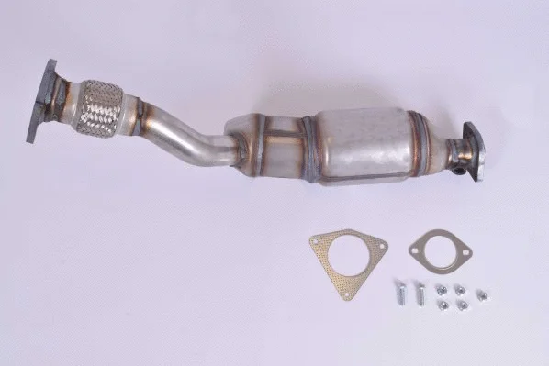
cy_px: 183
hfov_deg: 43.6
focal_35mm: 45
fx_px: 686
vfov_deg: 29.9
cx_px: 274
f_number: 16
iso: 400
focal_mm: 30
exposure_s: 1/60
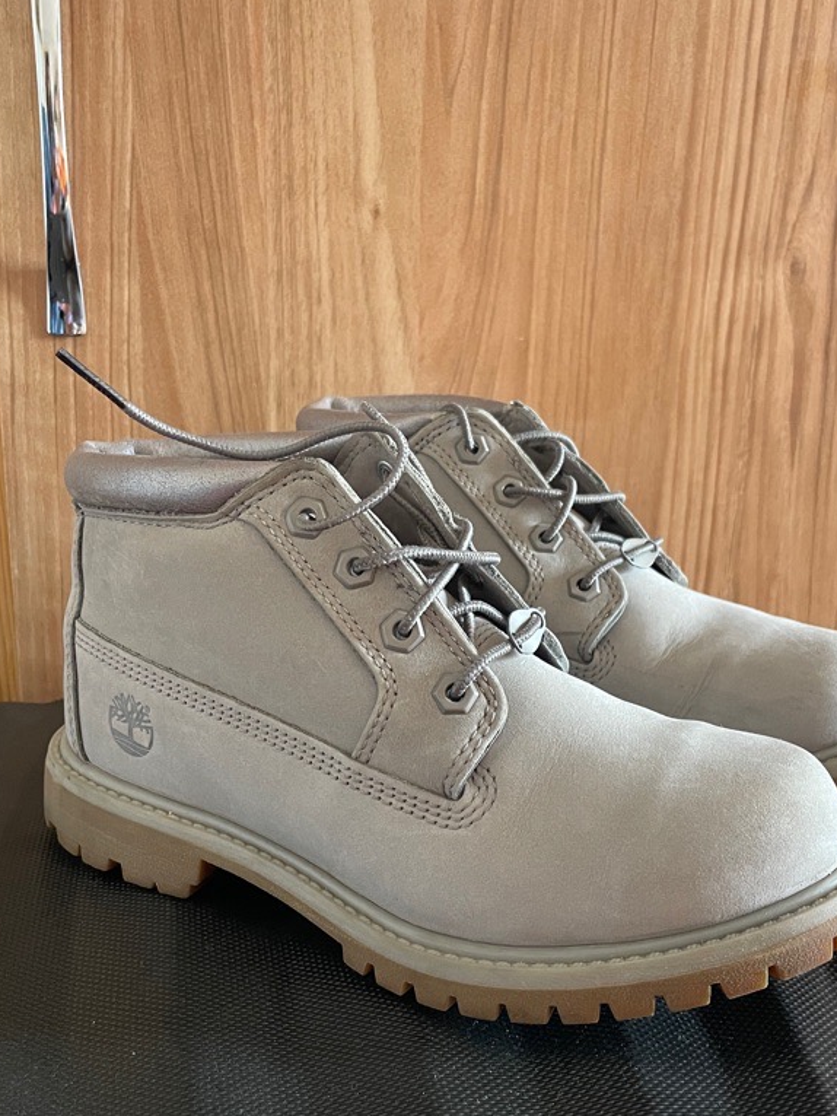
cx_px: 446
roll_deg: -2.0
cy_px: 578
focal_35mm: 34
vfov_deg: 53.9
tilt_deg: -15.5
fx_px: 1096
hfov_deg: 41.8
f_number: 1.6
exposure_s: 1/60
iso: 400
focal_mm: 4.2
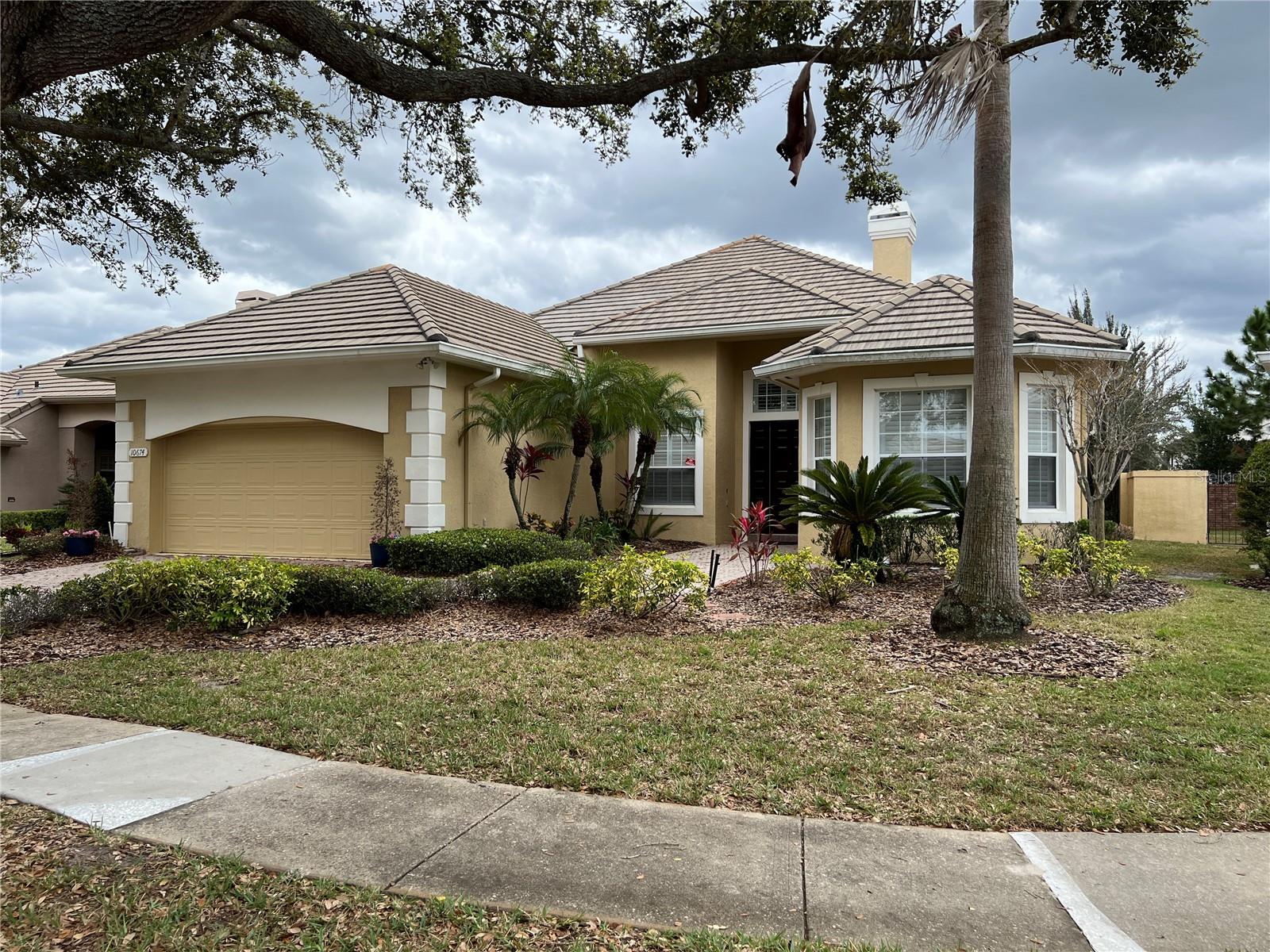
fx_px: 954
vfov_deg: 53.1
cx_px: 635
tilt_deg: +0.7
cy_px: 476
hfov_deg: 67.3
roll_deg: +0.0
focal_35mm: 26
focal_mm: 5.7
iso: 50
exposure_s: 1/1621
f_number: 1.5
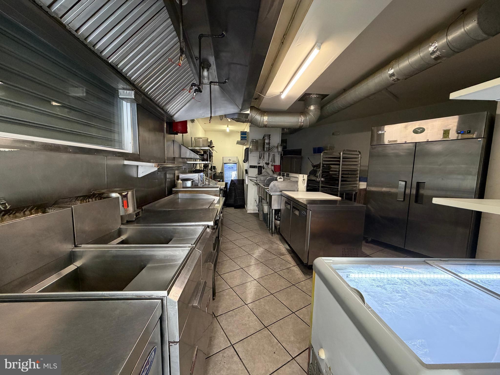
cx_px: 250
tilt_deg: -6.3
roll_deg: -1.7
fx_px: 202
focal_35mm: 14
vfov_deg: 85.7
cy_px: 188
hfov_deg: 102.1
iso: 400
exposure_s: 1/60
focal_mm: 2.22
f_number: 2.2
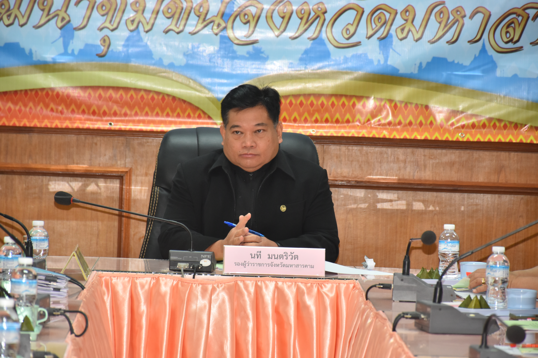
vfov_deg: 6.5
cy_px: 179
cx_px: 269
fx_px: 3138
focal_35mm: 210
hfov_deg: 9.8
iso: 800
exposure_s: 1/60
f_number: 5.6
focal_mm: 140
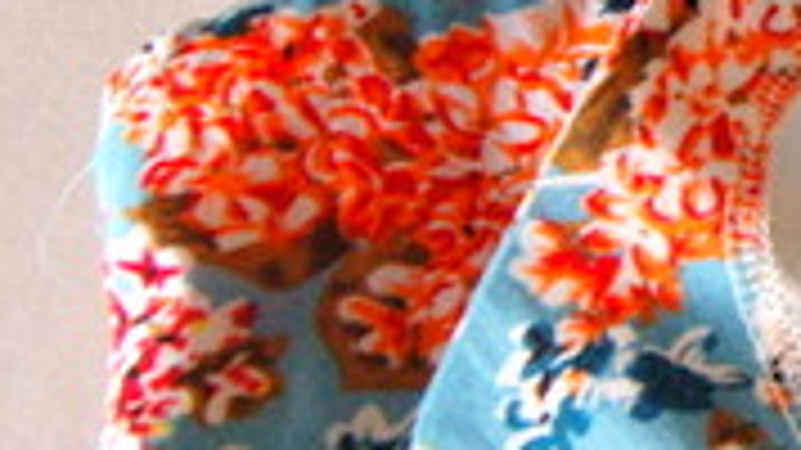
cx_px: 1192
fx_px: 2017
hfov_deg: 19.6
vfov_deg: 12.6
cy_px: -16
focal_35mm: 95
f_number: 5
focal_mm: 18
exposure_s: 1/100
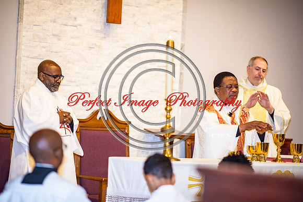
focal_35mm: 105
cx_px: 152
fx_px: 884
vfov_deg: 13.0
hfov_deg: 19.5
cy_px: 101
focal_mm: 105
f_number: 1.6
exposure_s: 1/100
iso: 100
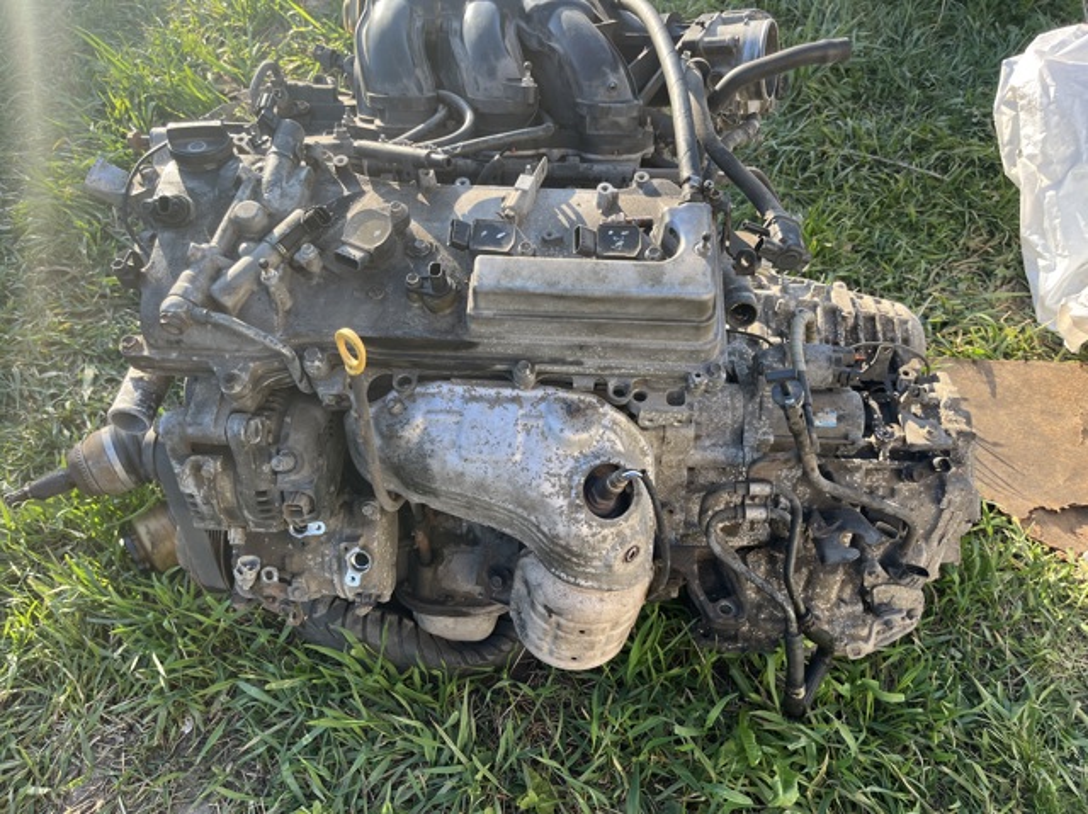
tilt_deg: -49.2
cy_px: 407
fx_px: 817
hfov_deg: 67.3
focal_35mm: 26
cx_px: 544
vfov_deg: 53.0
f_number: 1.6
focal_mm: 5.1
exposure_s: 1/294
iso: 50
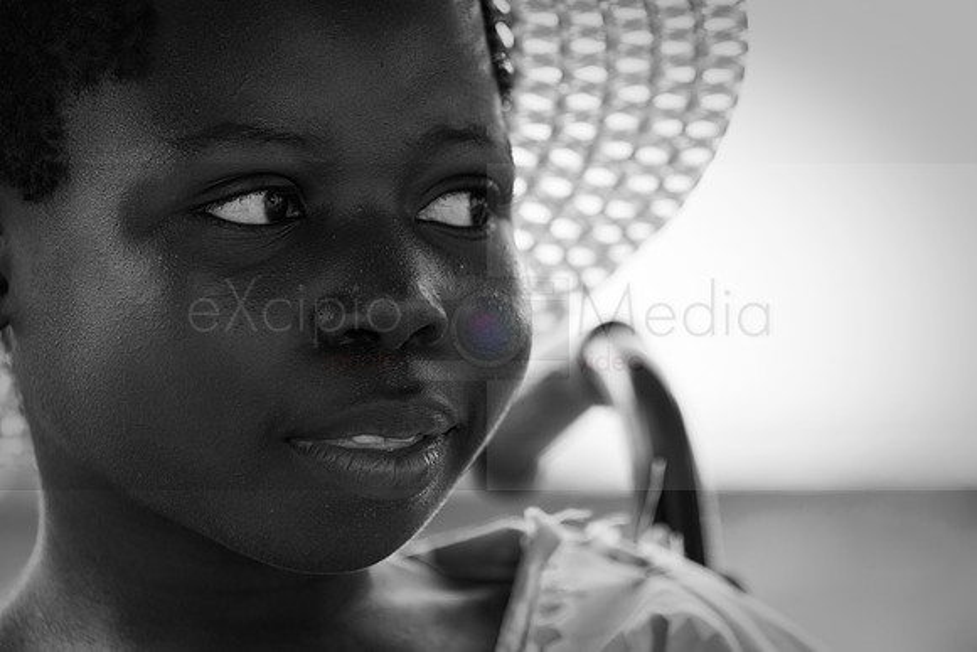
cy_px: 311
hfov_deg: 9.8
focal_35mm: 209
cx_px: 512
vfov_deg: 6.6
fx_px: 5686
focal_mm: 200
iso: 800
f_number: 4
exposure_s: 1/200
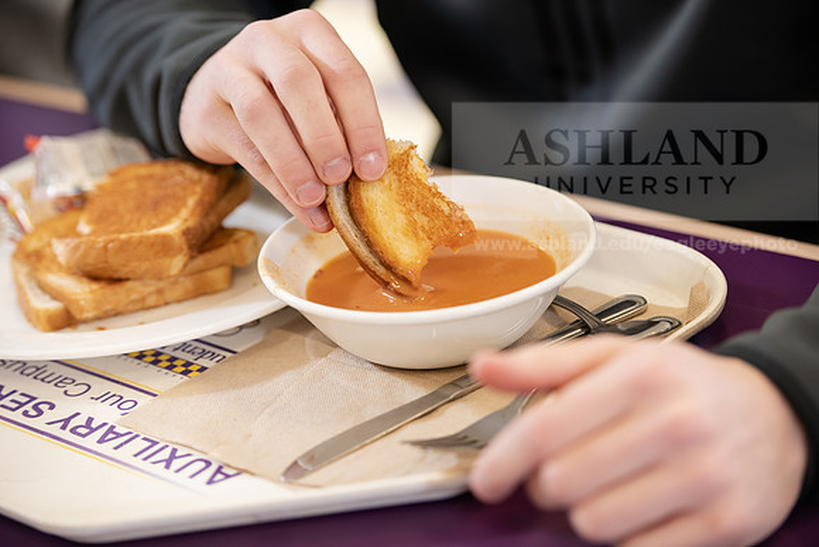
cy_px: 274
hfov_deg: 15.8
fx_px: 2958
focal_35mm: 130
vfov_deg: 10.6
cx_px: 410
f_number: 3.2
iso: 1000
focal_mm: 130
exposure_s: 1/160
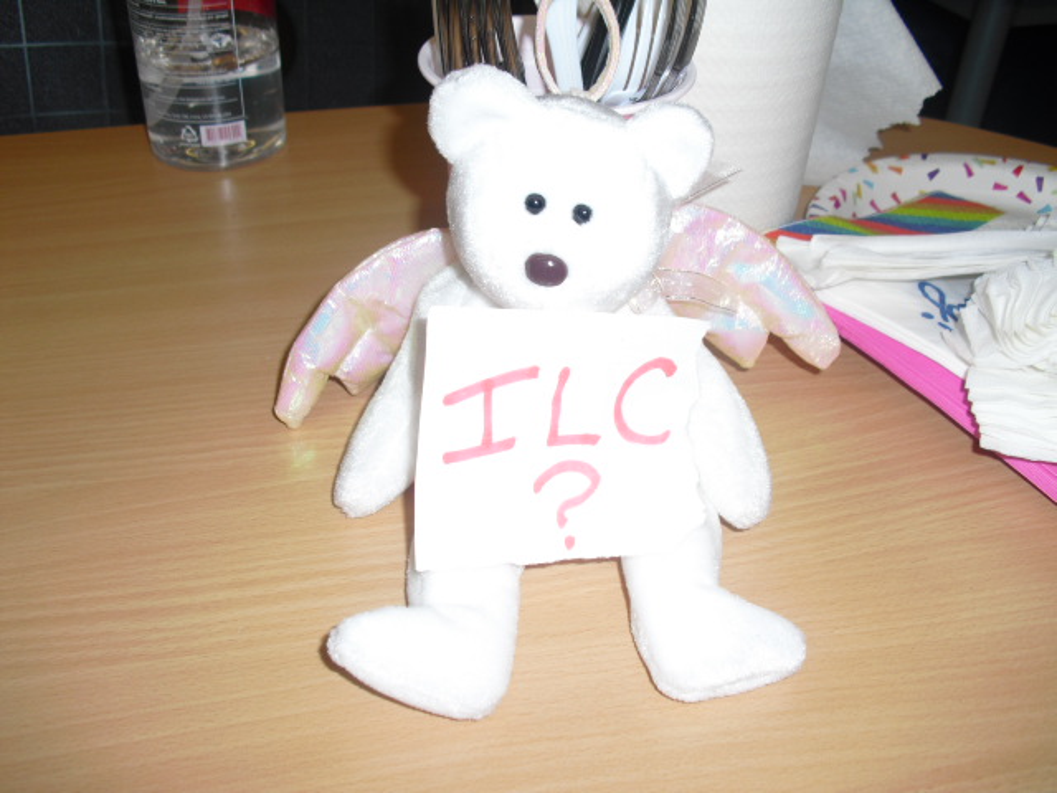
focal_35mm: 36
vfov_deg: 39.7
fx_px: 1099
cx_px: 528
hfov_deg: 51.4
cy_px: 396
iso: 64
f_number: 3.1
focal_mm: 6.3
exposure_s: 1/60
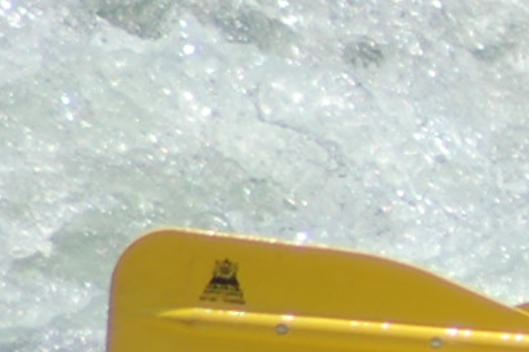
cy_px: 173
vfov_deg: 0.7
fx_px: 29948
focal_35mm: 2039
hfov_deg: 1.0
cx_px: 1507
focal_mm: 180
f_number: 5
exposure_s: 1/1600
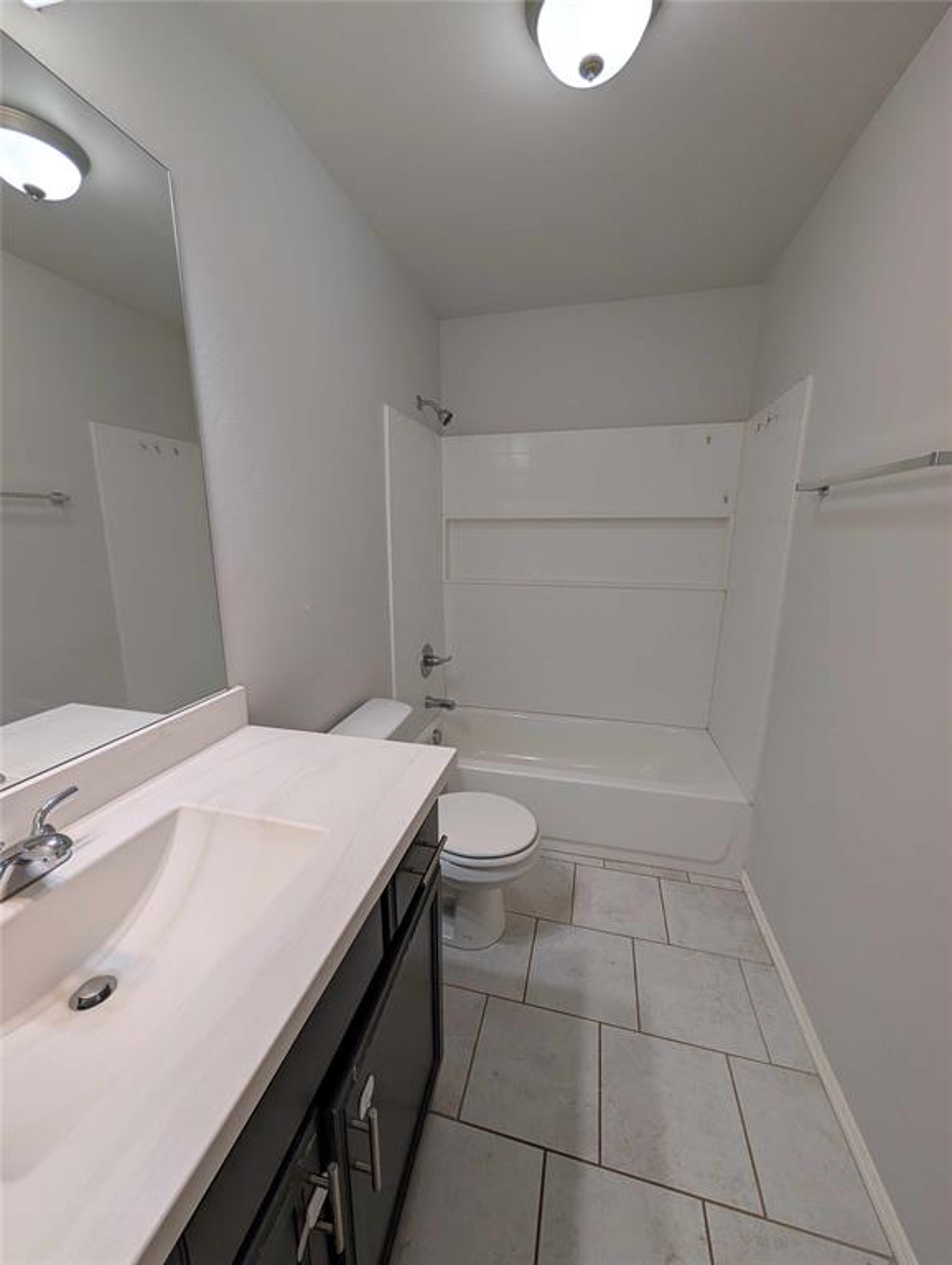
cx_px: 476
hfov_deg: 94.6
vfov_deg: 110.5
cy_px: 632
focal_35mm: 12
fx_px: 439
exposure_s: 1/143
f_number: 1.7
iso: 48
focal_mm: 2
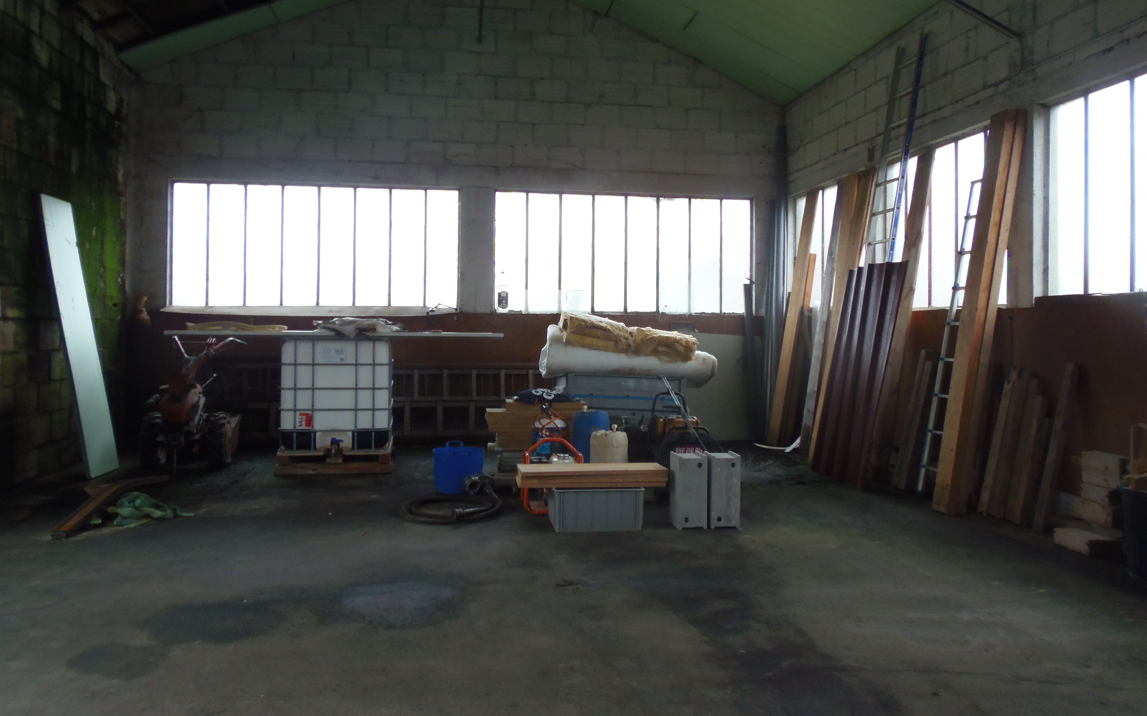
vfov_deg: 47.5
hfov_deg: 70.4
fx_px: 813
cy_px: 323
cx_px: 569
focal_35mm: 26
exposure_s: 1/30
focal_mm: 4.3
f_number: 2.9
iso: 160
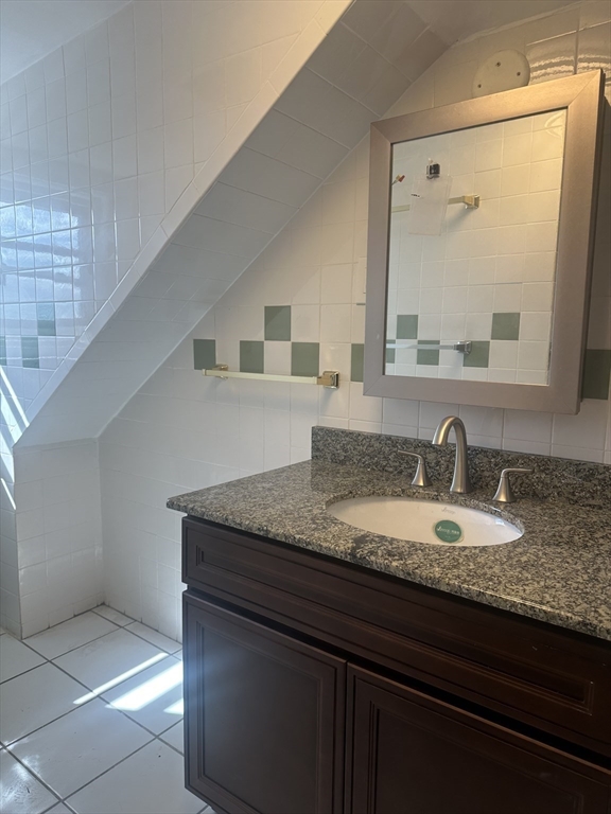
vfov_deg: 71.6
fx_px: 565
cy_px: 407
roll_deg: -0.6
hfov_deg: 56.8
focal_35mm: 24
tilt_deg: -7.1
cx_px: 306
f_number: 1.78
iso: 64
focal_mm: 6.86
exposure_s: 1/228
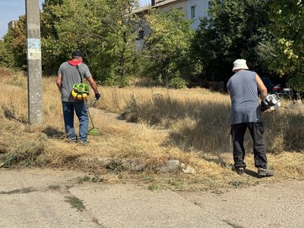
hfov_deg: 39.7
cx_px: 152
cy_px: 114
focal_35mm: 48
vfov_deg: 30.3
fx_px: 422
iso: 64
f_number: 1.78
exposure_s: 1/3817
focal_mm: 6.86
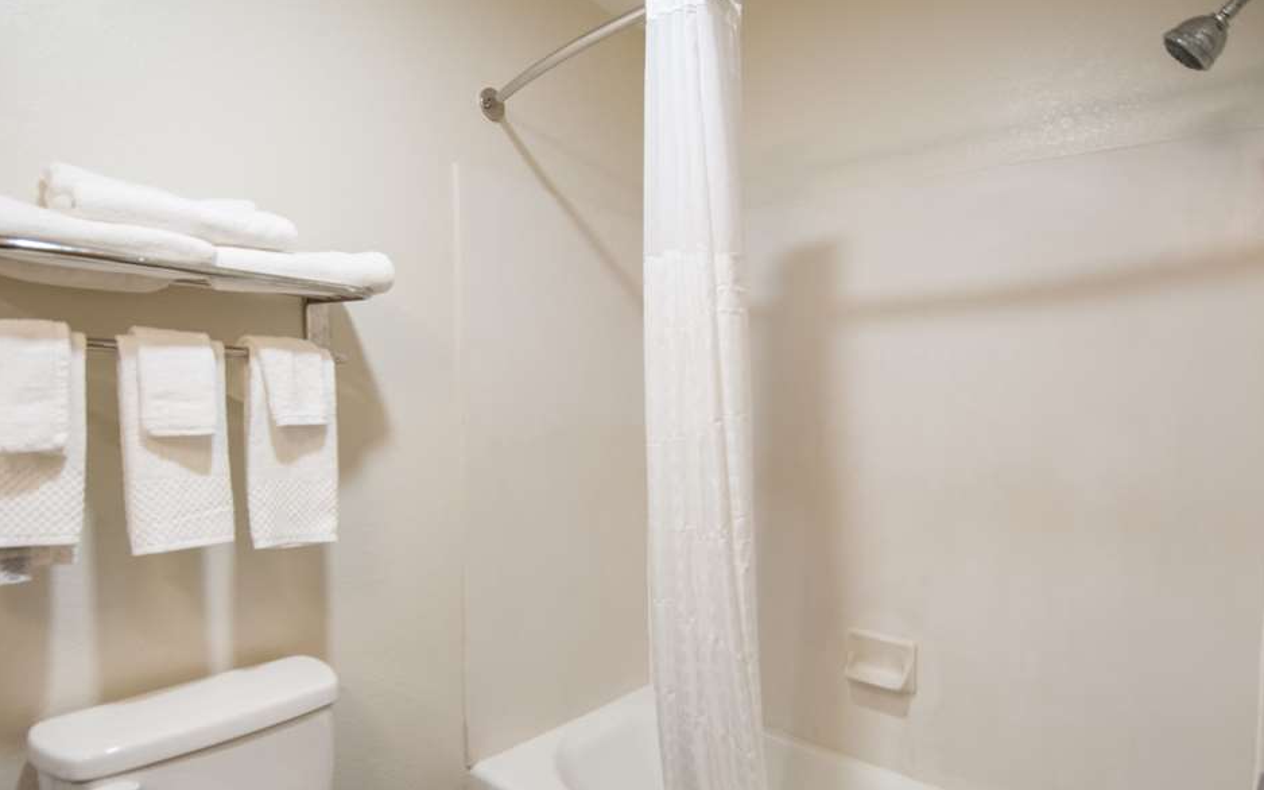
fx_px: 689
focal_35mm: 20
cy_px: 452
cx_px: 578
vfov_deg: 59.4
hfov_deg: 84.9
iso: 200
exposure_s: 1/25
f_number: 4
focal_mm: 12
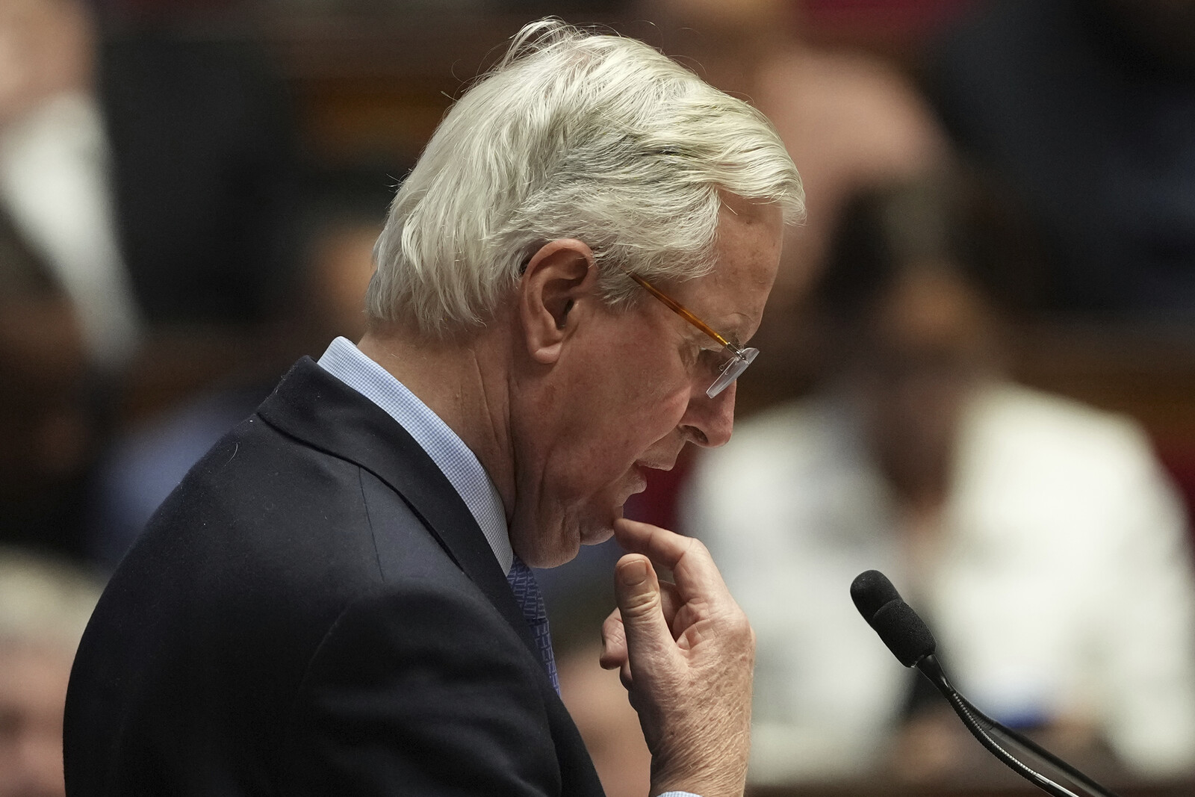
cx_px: 598
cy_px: 398
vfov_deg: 3.1
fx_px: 14938
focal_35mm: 450
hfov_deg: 4.6
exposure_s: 1/400
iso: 3200
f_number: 2.8
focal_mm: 300
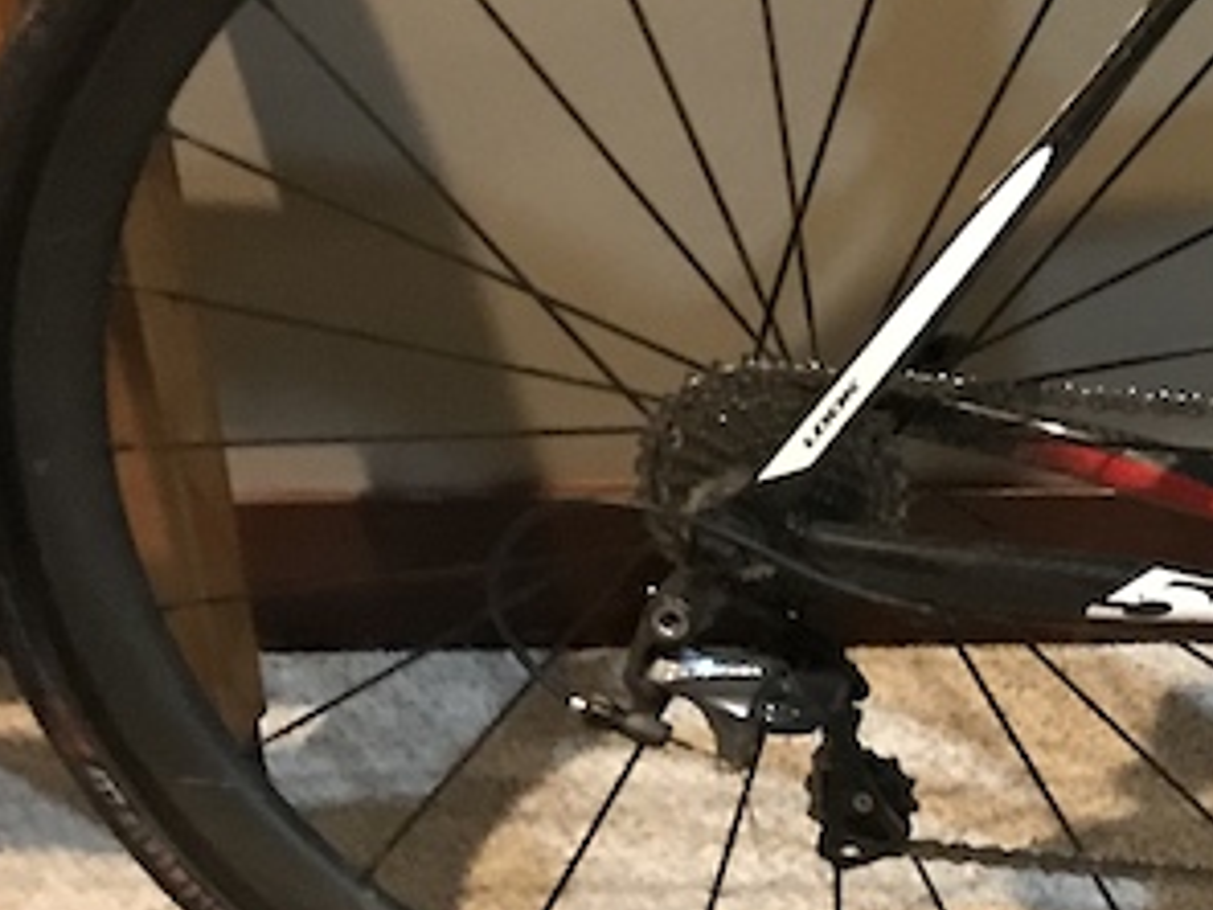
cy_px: 53
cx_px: 2057
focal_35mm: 97
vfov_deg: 15.0
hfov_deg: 17.2
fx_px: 3399
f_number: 1.8
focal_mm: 3.99
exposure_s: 1/5
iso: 100
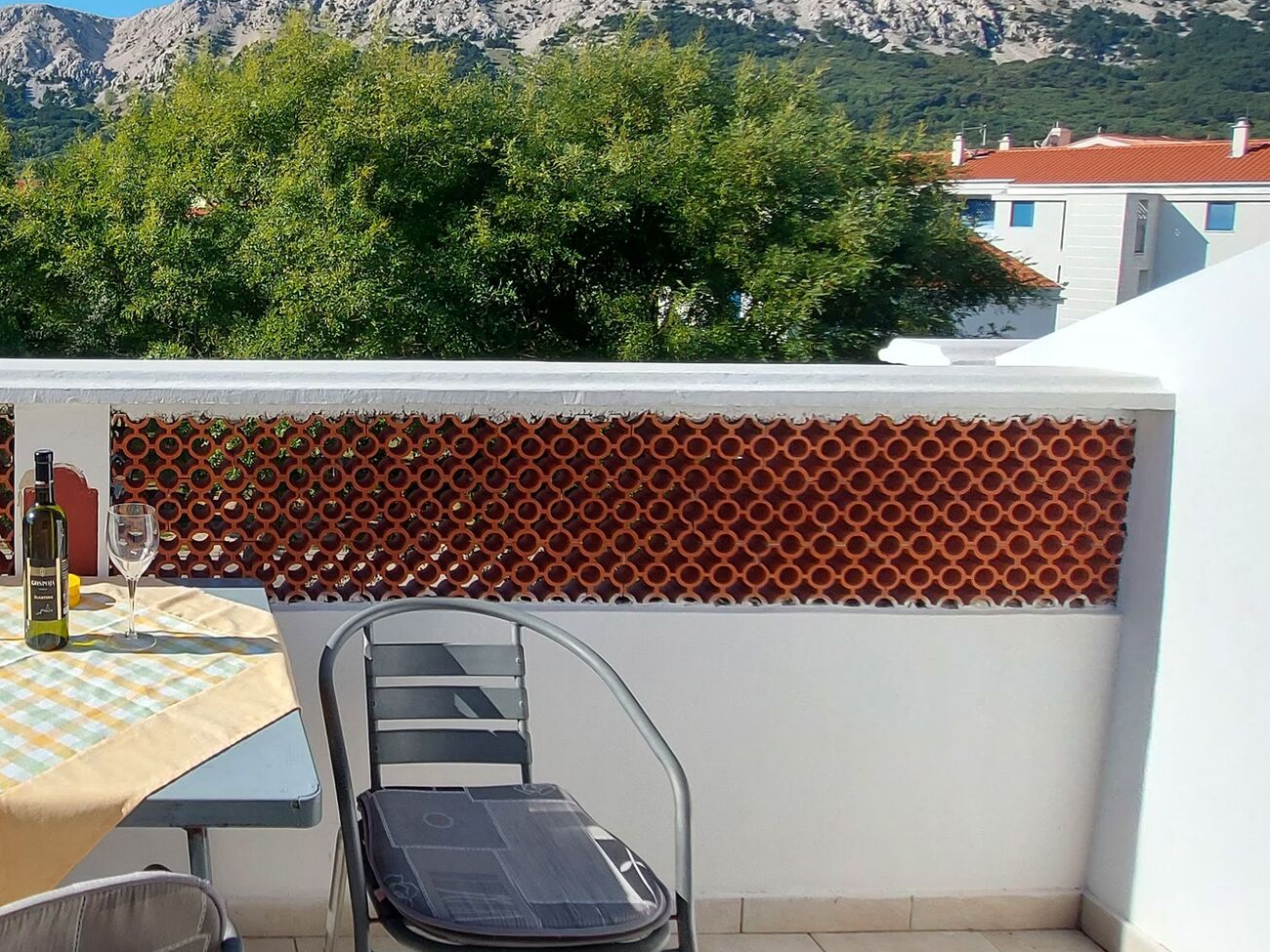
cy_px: 326
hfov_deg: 55.2
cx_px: 132
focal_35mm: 28
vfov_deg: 49.0
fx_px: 1027
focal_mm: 1.74
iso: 50
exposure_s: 1/1441
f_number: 2.2
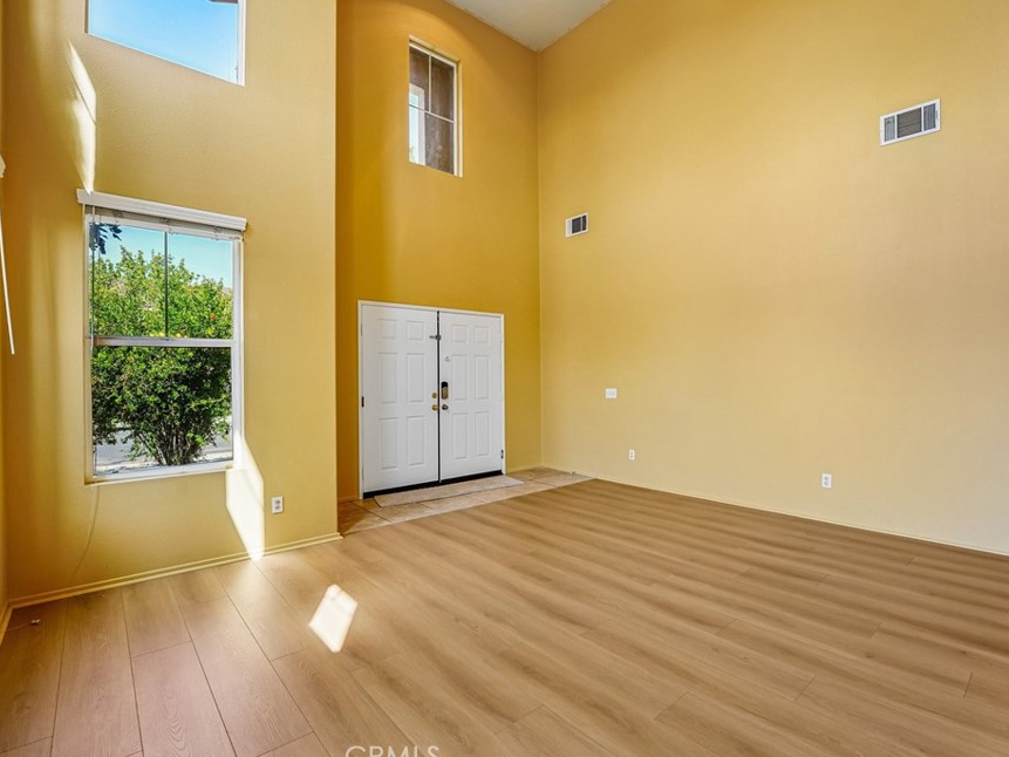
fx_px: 466
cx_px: 554
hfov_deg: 94.2
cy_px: 374
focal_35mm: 16
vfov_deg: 78.1
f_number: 8
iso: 160
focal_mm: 14
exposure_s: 1/60
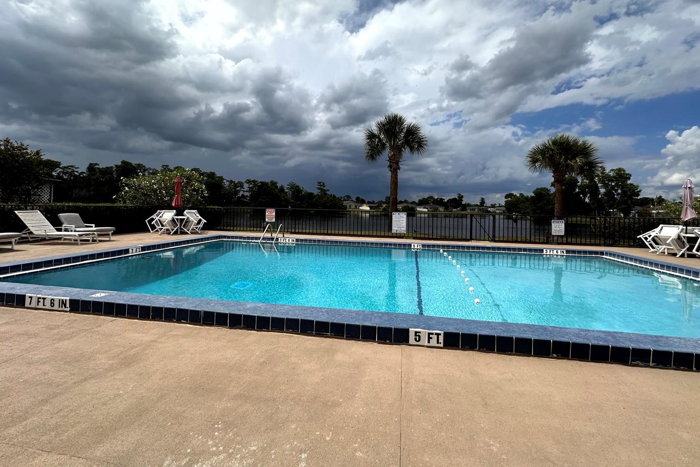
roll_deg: -1.2
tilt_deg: +1.8
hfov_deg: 100.4
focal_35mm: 15
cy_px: 204
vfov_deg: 77.0
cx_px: 359
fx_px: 292
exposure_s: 1/3300
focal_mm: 2.22
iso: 50
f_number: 2.2
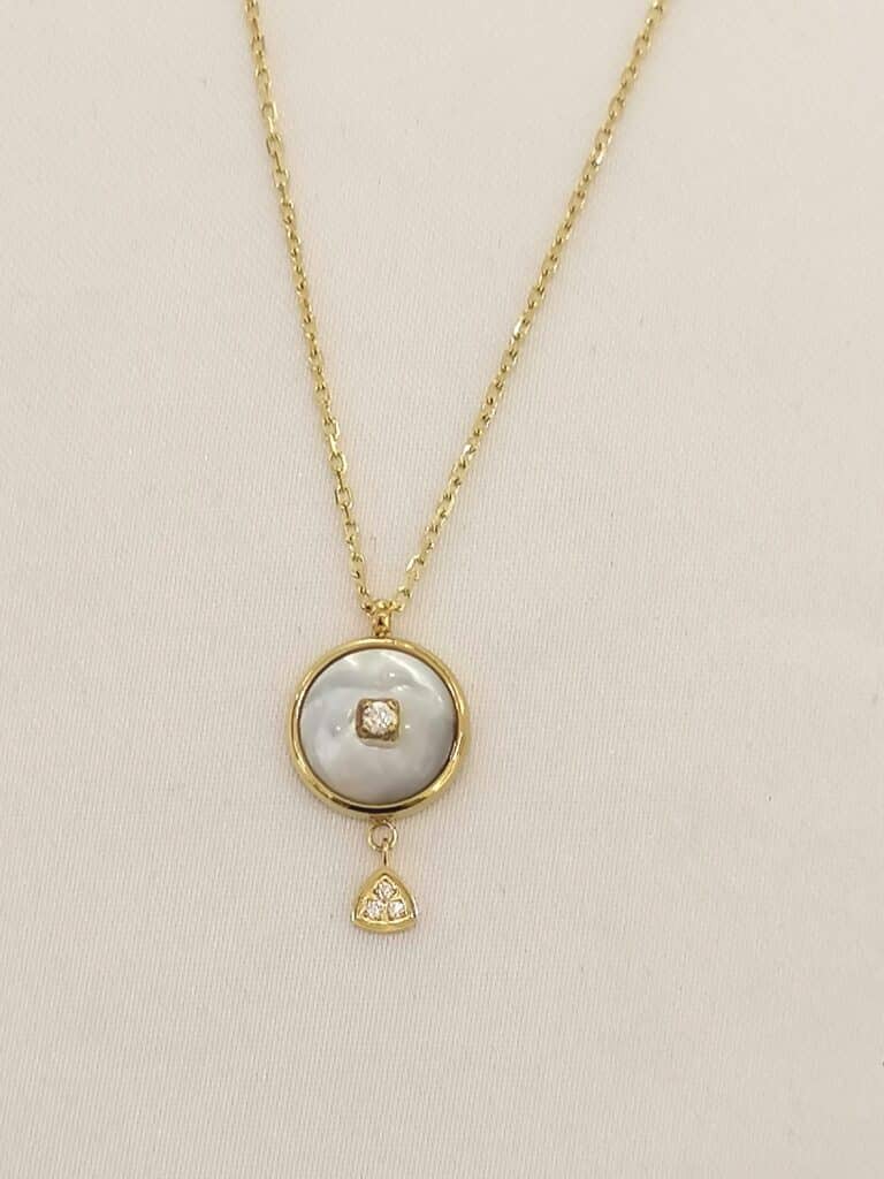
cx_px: 442
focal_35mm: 94
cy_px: 590
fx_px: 3201
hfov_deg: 15.7
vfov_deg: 20.9
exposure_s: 1/50
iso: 100
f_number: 1.8
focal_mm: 4.75
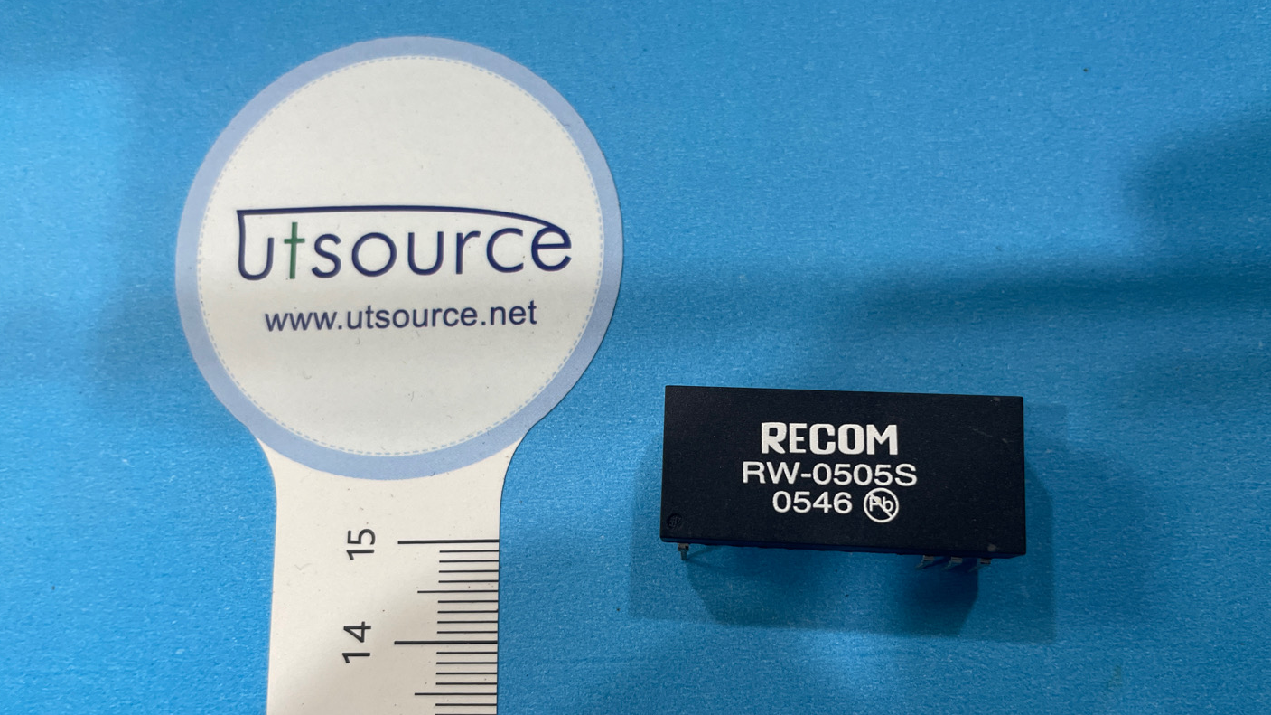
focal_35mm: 29
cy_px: 389
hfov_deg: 66.1
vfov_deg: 40.1
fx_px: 977
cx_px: 622
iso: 80
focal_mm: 4.2
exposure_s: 1/50
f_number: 1.6
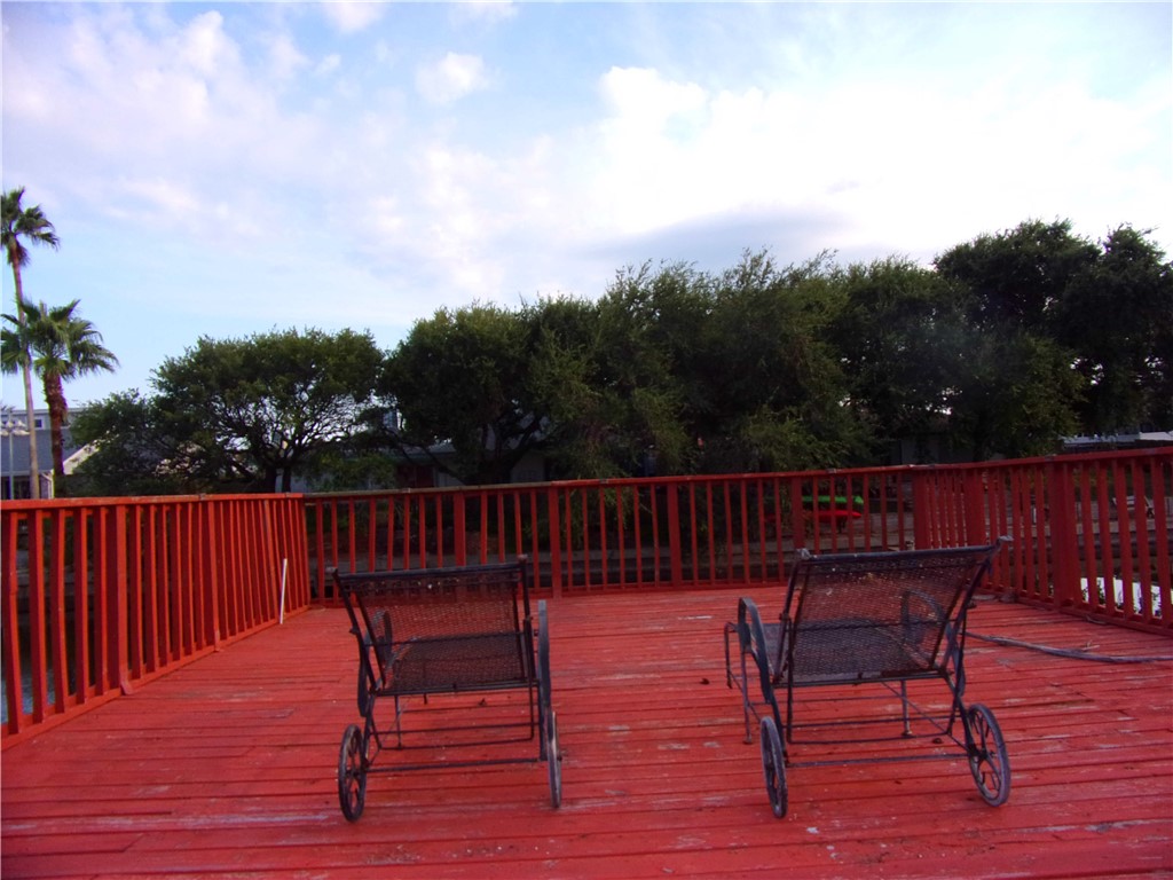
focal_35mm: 24
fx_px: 813
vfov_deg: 56.8
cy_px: 440
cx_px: 586
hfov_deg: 71.6
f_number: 3.3
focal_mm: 4.3
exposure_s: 1/400
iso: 80
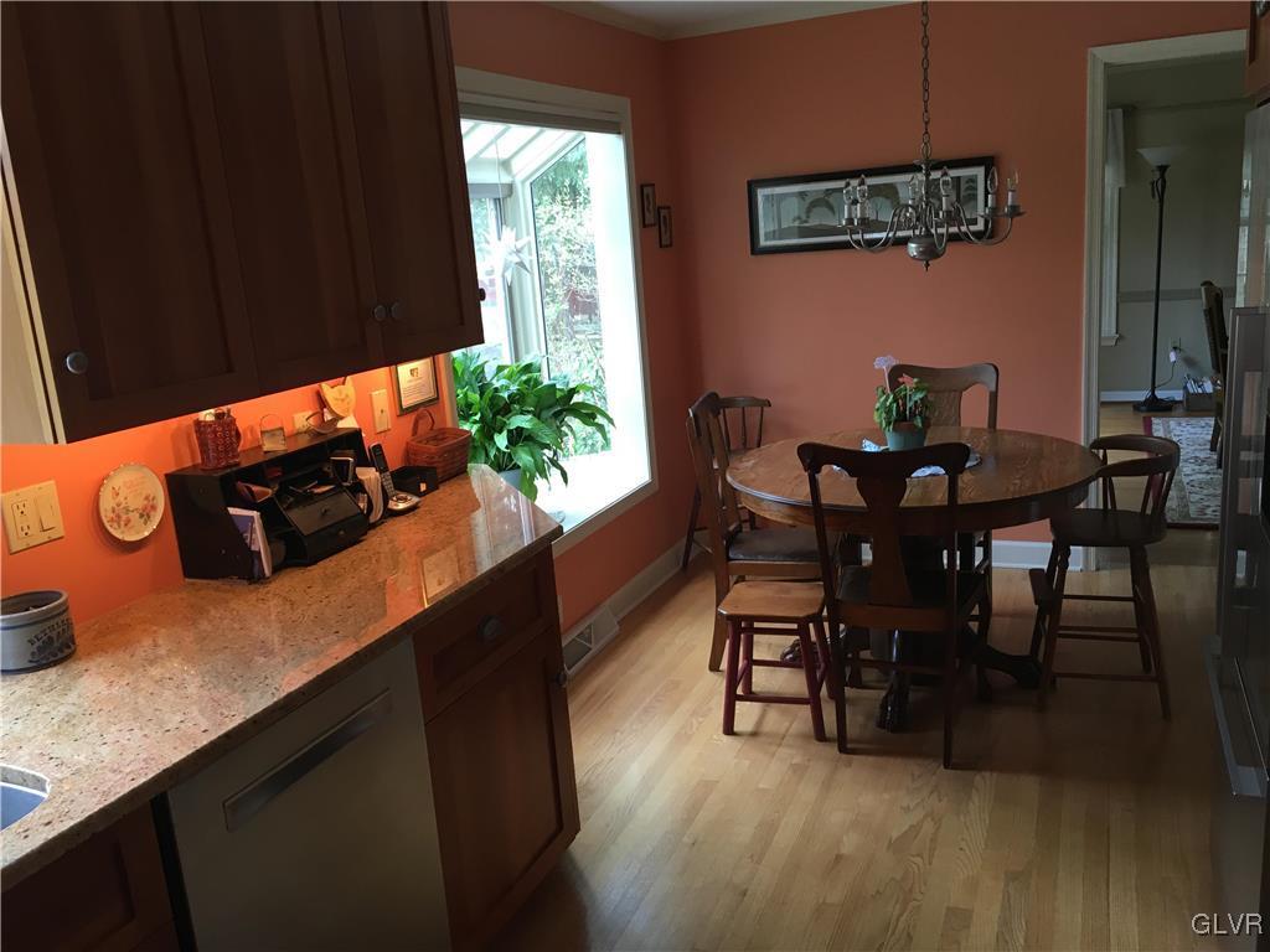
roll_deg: +4.1
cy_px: 476
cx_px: 635
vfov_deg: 48.2
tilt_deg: -12.6
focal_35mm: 29
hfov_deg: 61.7
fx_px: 1064
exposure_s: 1/30
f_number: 2.2
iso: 64
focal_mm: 4.15
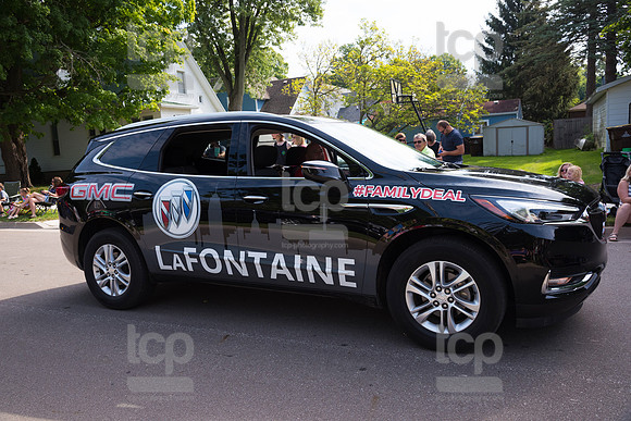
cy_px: 210
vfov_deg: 43.6
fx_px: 526
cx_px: 316
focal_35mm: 30
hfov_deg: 61.9
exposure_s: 1/500
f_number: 6.3
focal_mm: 30
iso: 360
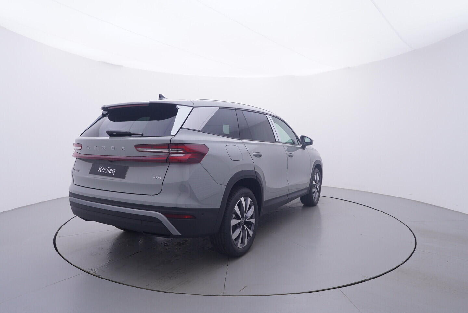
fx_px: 293
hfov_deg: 77.3
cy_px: 156
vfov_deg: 56.2
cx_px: 234
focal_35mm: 22
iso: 200
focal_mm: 15
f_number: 5
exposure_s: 1/80
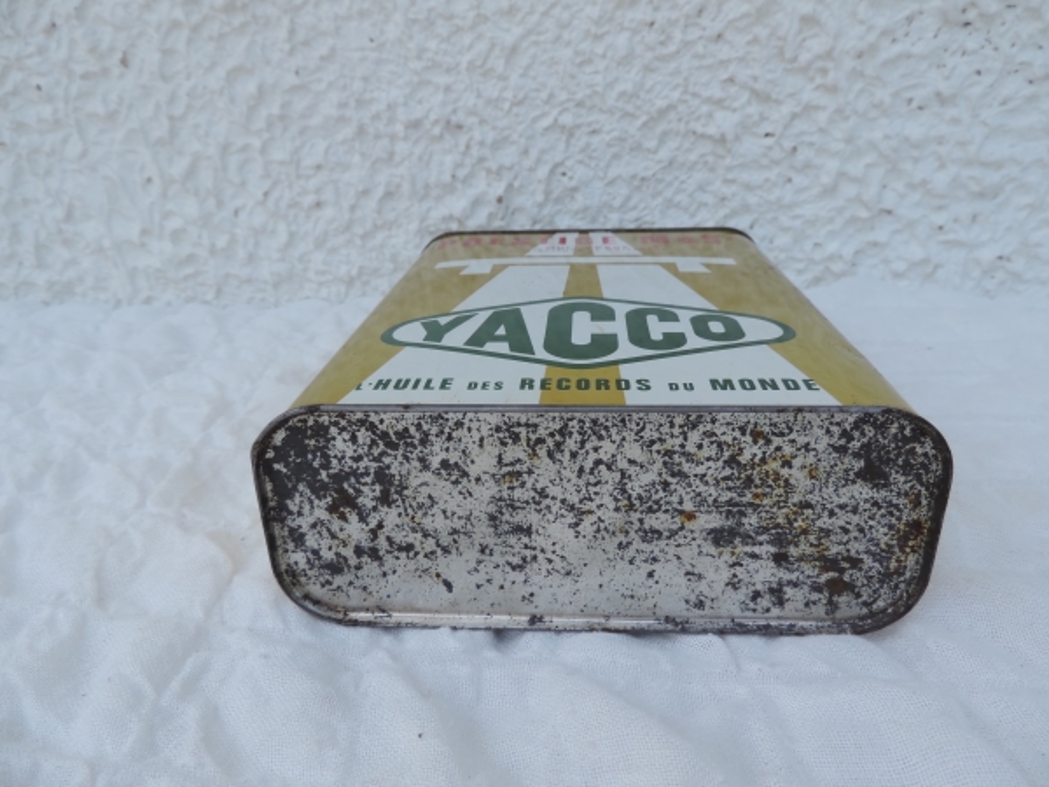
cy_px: 394
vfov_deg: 56.8
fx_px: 727
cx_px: 524
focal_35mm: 24
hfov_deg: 71.6
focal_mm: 4.3
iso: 80
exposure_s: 1/400
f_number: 3
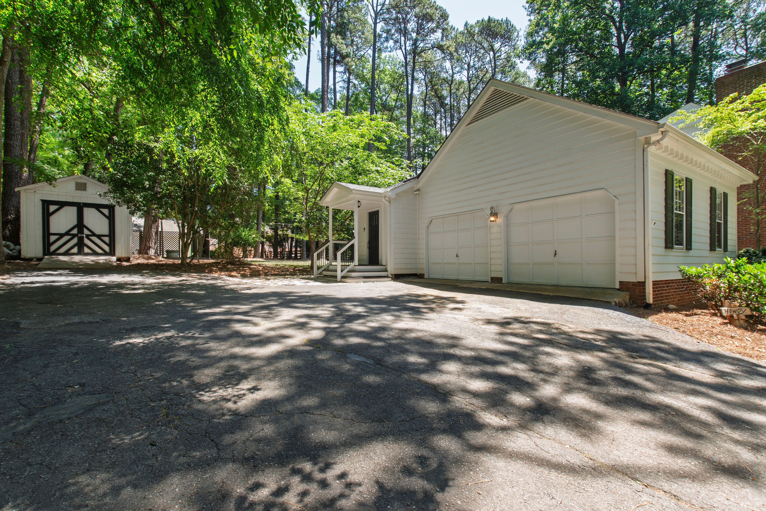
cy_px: 256
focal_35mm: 15
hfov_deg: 100.4
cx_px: 383
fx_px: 319
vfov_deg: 77.3
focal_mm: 10
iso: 100
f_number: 8
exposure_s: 1/40
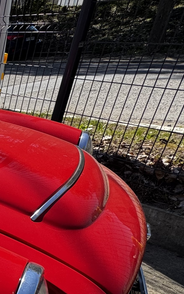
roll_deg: +3.6
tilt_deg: -29.5
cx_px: -171
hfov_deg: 19.5
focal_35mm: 43
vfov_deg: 44.8
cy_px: 217
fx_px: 345
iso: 50
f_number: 2.2
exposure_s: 1/1094
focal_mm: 2.22
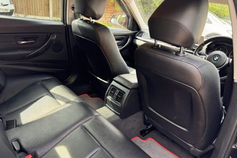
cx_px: 121
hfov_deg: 69.4
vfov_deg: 49.5
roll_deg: -7.5
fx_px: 171
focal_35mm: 26
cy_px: 87
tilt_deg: -23.5
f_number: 1.78
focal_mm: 6.76
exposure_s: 1/83
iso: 200
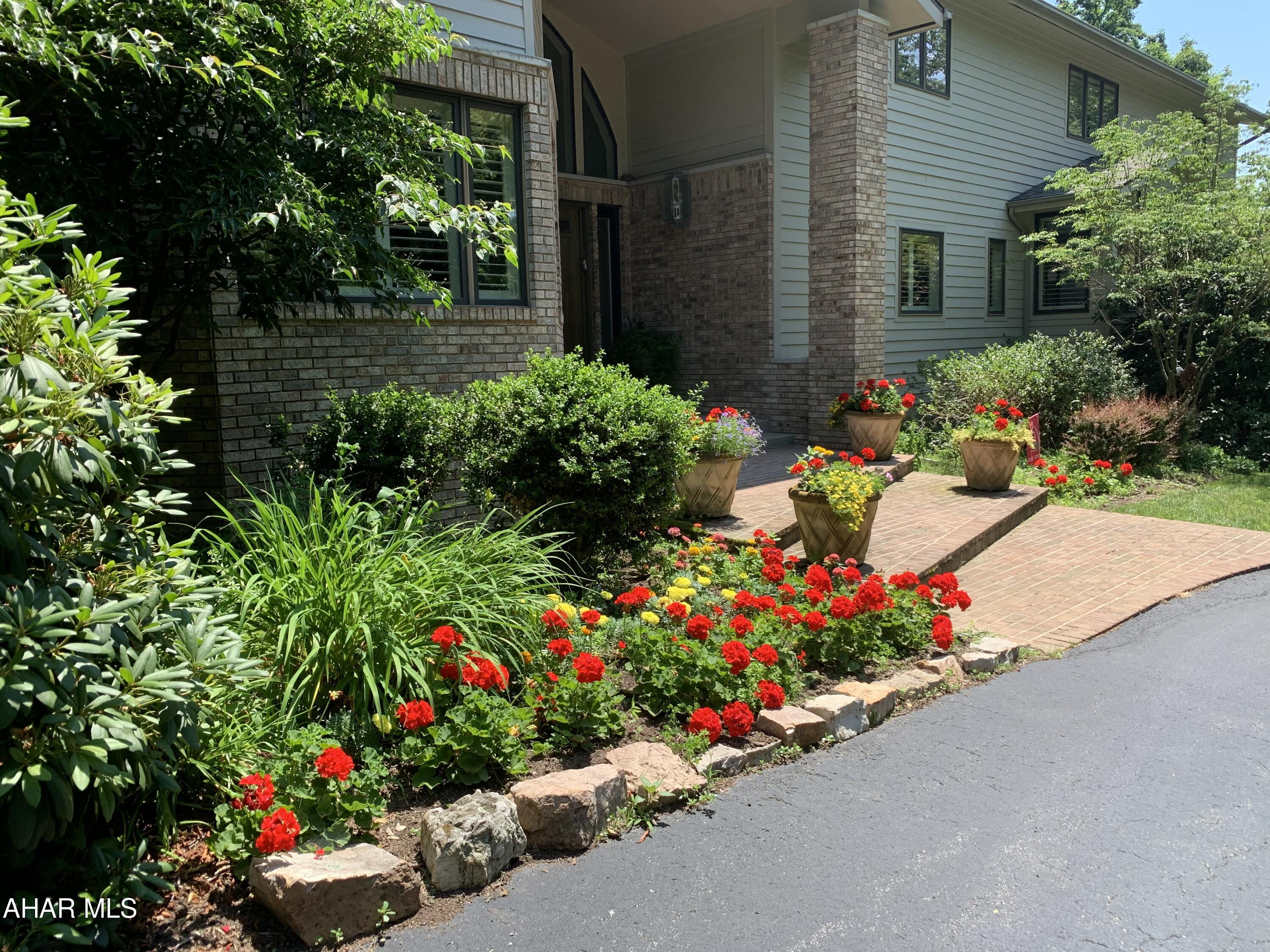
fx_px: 954
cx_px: 635
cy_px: 476
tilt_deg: -8.5
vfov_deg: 53.1
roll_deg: +1.4
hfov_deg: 67.3
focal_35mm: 26
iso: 25
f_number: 1.8
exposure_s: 1/706
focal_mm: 4.25
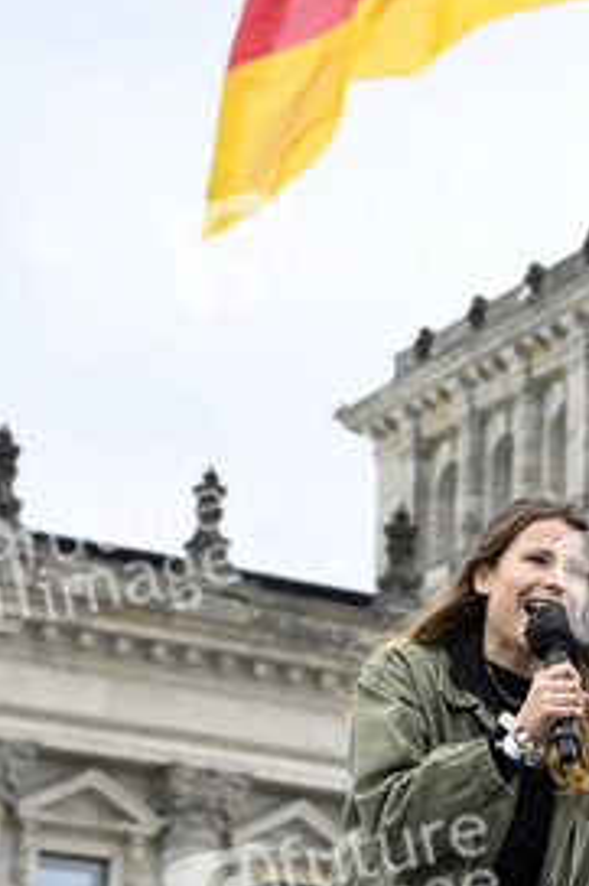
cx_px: 426
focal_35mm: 144
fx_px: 3538
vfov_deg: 14.3
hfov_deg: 9.5
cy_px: 404
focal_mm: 98
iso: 1600
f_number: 6.3
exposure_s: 1/640
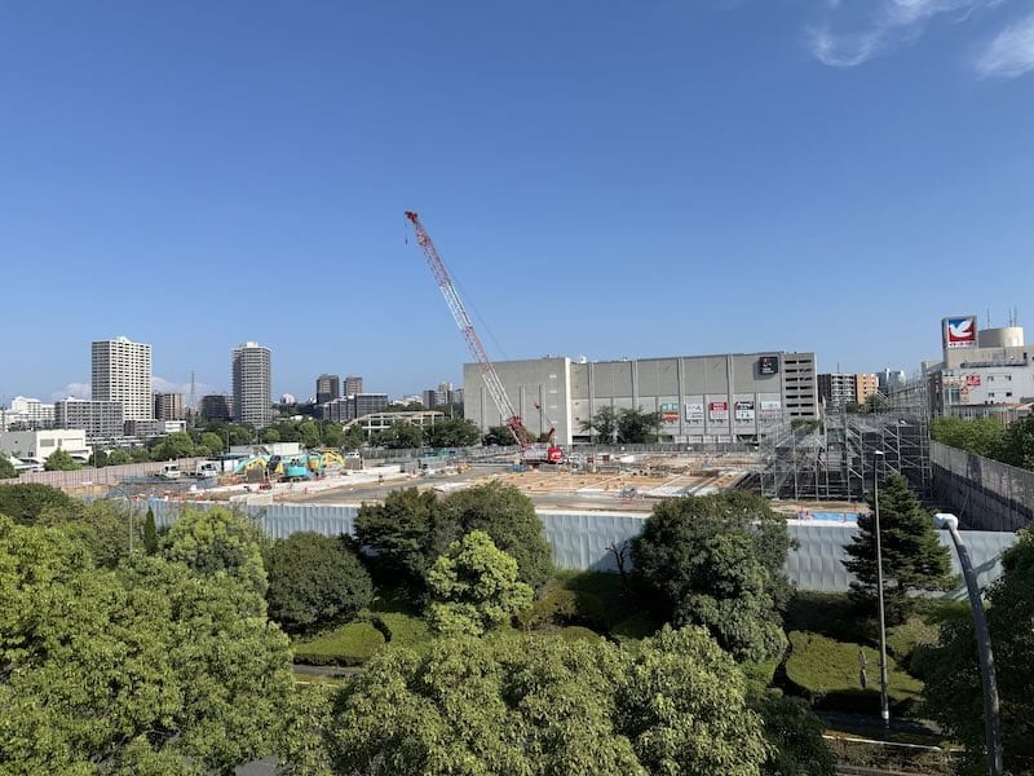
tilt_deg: +2.5
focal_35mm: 24
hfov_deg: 71.6
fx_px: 717
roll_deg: +1.0
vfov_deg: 56.8
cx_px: 517
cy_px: 388
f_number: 1.78
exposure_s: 1/4673
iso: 80
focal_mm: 6.76
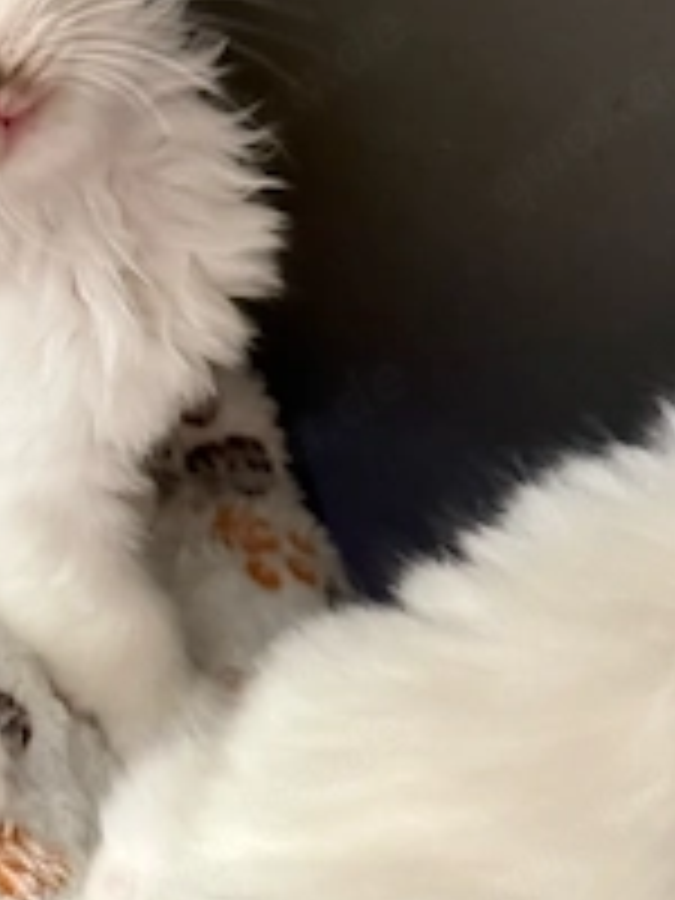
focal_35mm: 48
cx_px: 27
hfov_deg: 28.7
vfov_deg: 37.9
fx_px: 1248
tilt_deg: -37.6
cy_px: 158
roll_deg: +3.5
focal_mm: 6.76
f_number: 1.78
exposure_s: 1/32
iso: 1000
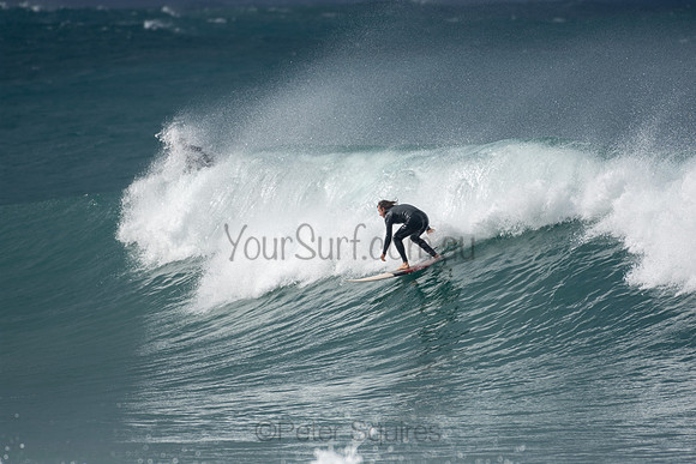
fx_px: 13923
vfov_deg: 1.9
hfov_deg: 2.9
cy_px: 232
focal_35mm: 720
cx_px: 348
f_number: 5.6
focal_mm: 480
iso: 100
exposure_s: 1/800
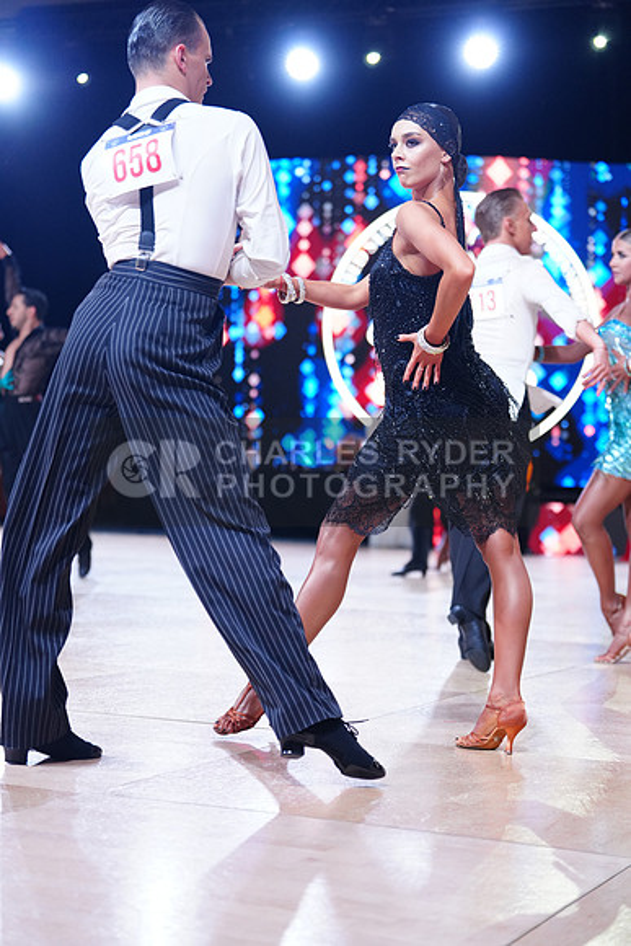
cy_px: 473
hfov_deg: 19.5
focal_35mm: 70
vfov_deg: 28.8
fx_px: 1839
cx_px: 316
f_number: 2.8
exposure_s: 1/500
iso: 1250
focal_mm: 70
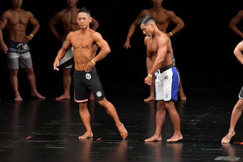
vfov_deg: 4.8
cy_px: 81
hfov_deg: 7.2
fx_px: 1923
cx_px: 122
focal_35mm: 285
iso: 3200
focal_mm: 190
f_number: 5.6
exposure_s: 1/400
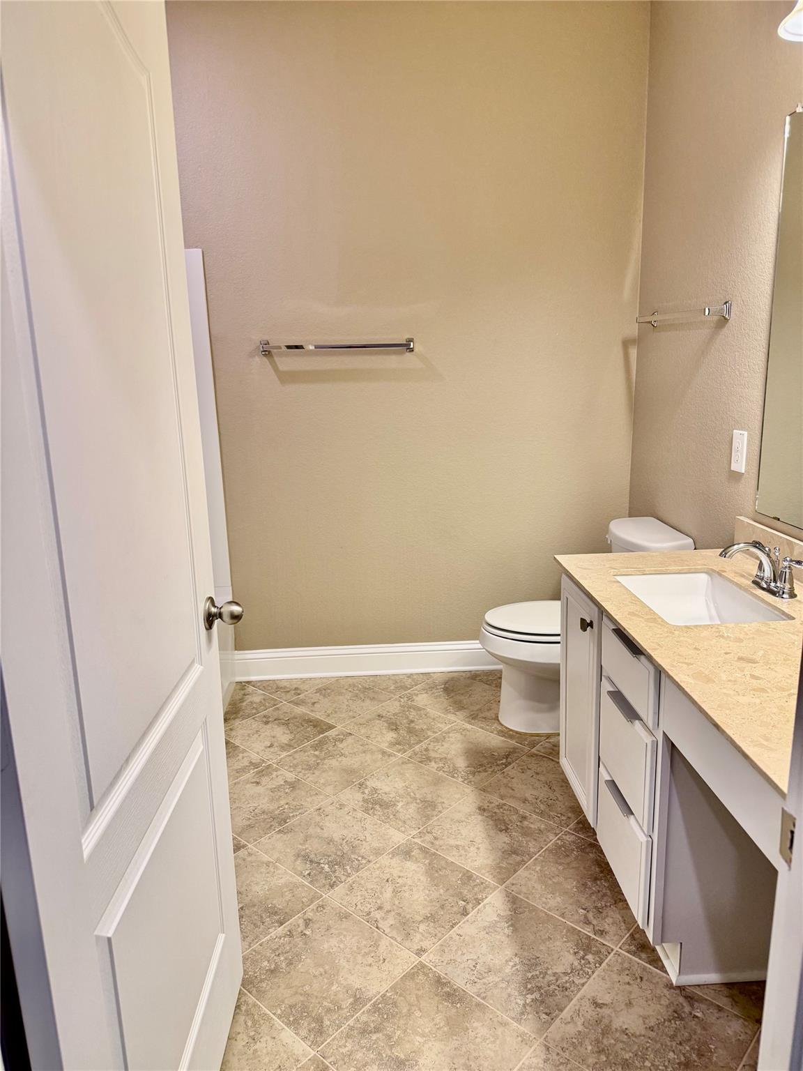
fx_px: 742
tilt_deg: -10.9
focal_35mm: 24
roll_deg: +2.0
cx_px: 402
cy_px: 536
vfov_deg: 71.6
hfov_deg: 56.8
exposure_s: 1/120
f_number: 1.78
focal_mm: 6.76
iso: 200
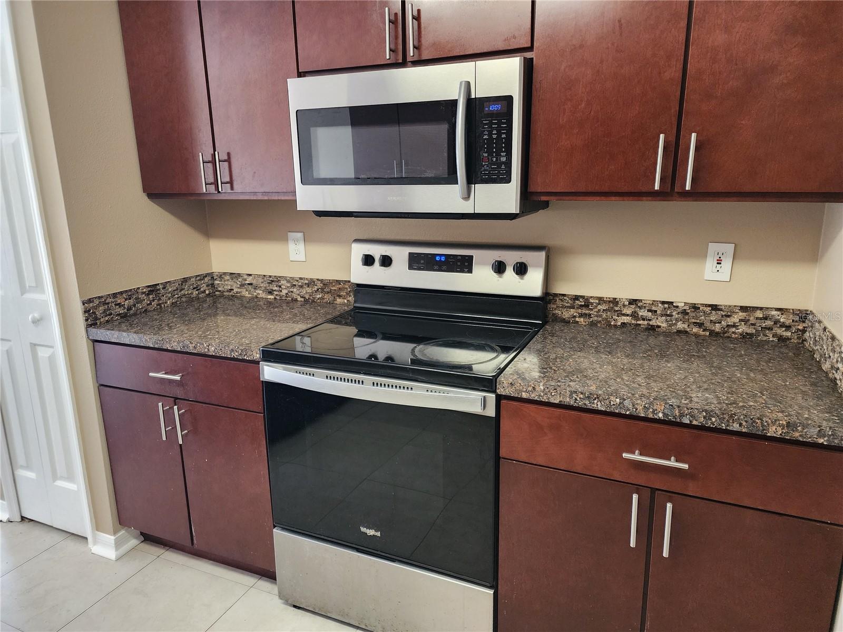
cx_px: 422
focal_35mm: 23
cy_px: 316
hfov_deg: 73.9
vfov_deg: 58.9
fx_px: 560
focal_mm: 6.4
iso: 500
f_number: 1.8
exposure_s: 1/120
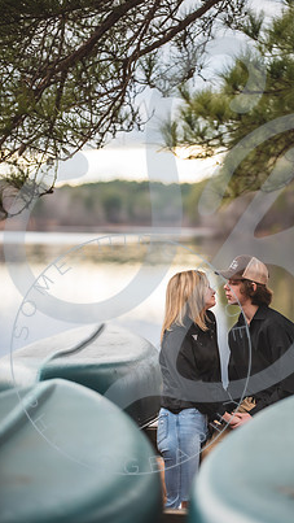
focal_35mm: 152
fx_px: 2104
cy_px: 256
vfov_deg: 14.1
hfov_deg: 8.0
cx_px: 189
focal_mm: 130
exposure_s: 1/250
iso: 400
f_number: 2.8
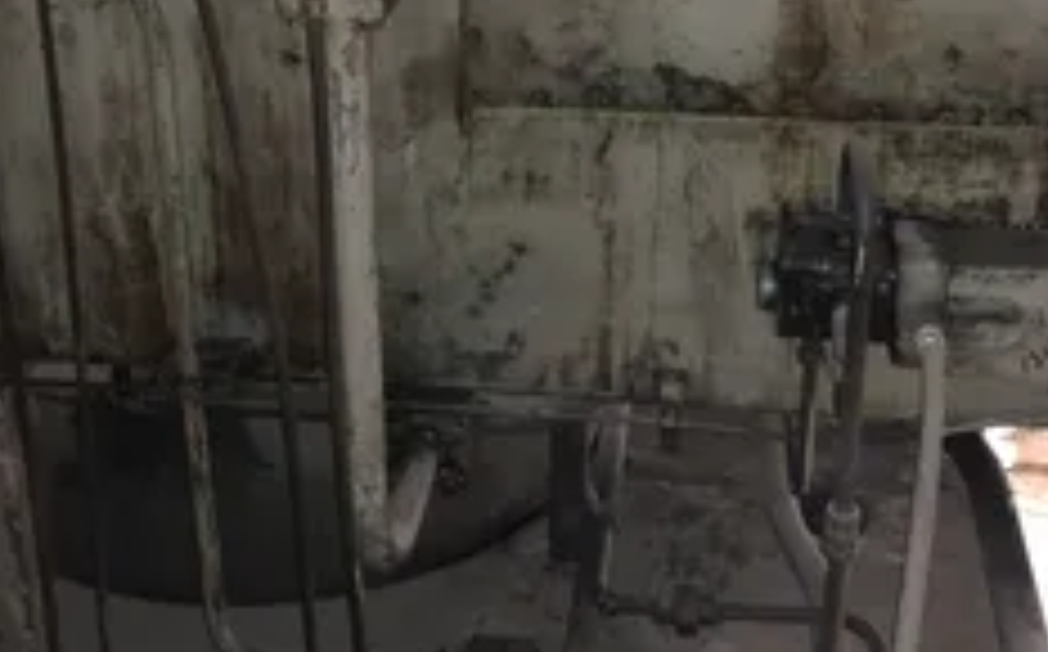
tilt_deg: -21.3
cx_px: 526
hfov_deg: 39.6
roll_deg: +0.5
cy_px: 76
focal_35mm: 51
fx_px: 1455
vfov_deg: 24.6
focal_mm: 4
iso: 250
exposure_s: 1/5
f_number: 1.8
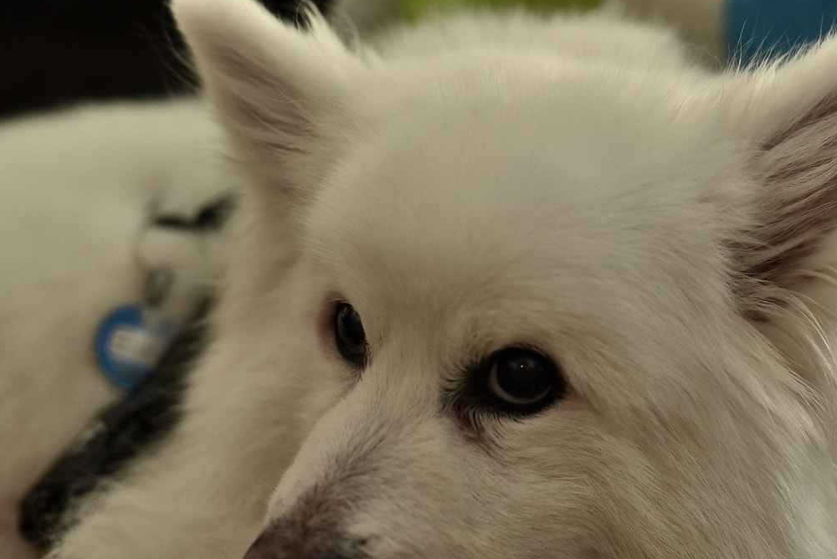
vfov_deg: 24.1
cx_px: 494
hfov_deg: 35.5
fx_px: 1303
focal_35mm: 56
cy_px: 369
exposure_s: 1/160
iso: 400
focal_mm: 35
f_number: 2.8
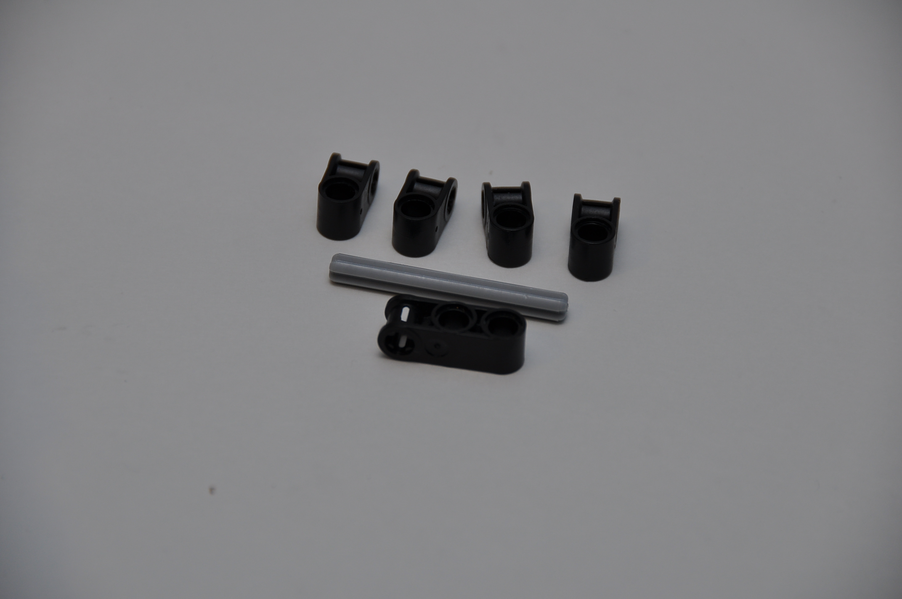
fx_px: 7507
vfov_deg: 4.6
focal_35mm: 300
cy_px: 300
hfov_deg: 6.9
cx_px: 451
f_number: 5.6
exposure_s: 1/60
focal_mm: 200
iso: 200
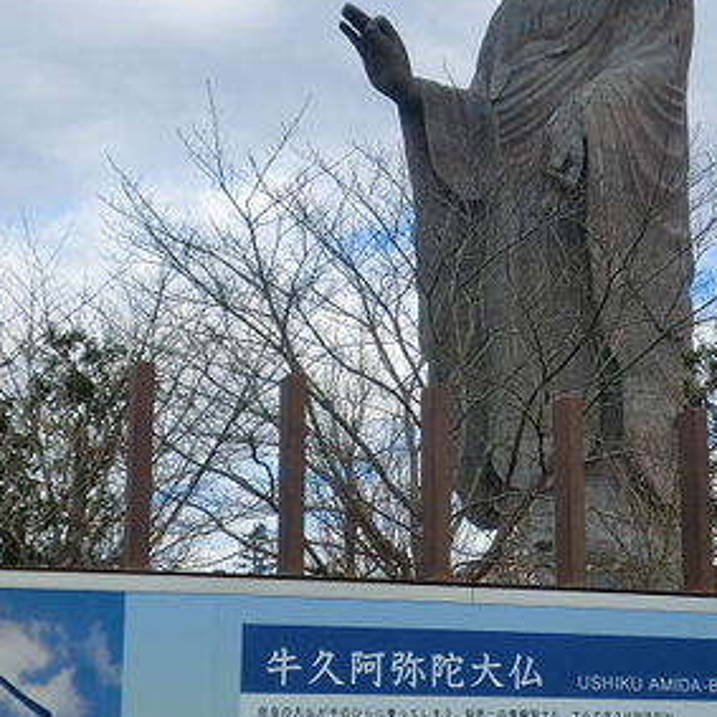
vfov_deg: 24.5
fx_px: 1640
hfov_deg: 24.7
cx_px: 383
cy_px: 215
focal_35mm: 70
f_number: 8.8
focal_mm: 5
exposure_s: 1/125
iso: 100
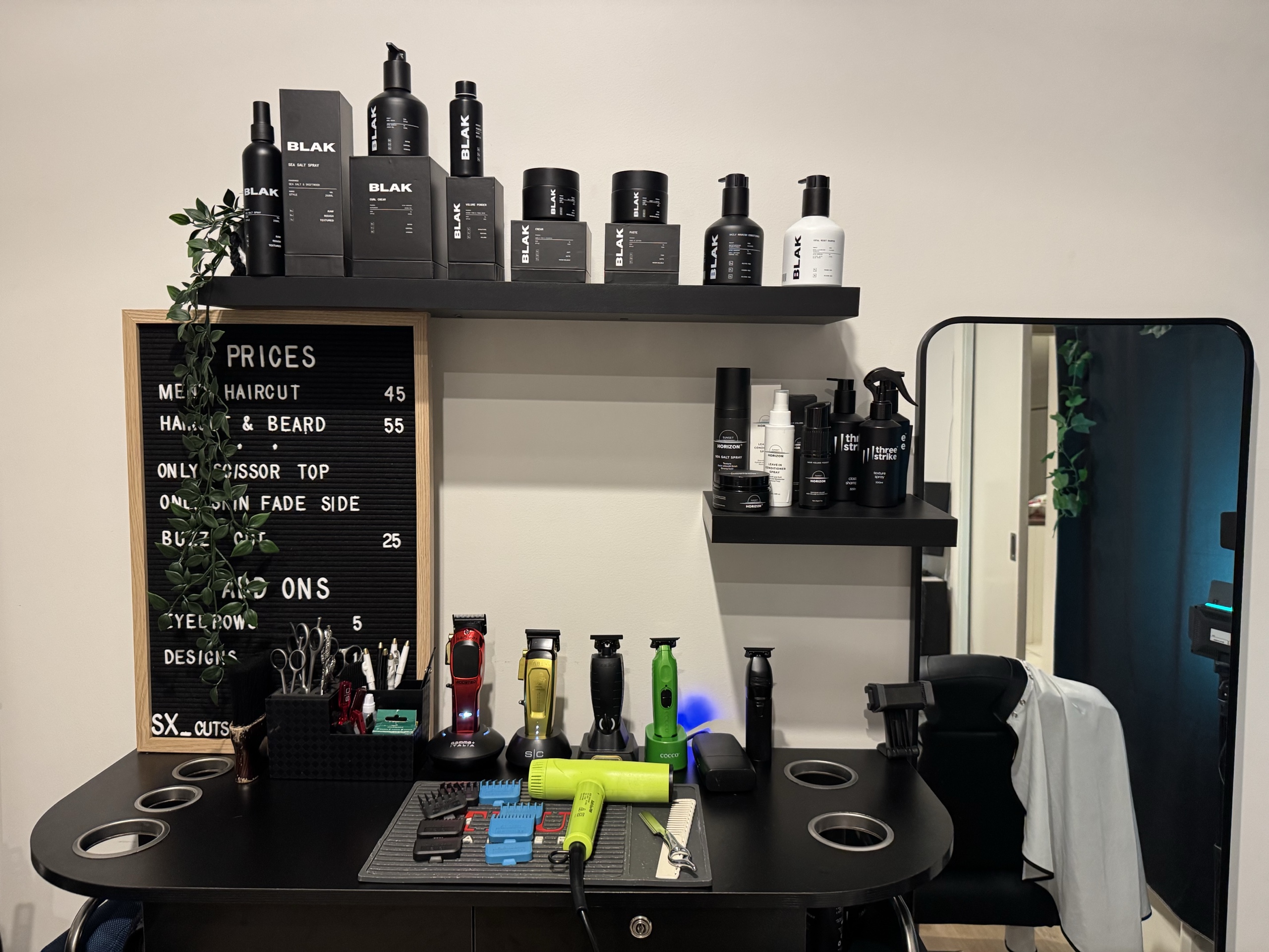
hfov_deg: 71.6
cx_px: 634
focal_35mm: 24
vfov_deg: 56.8
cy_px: 476
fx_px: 880
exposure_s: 1/50
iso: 320
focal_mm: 6.76
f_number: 1.78
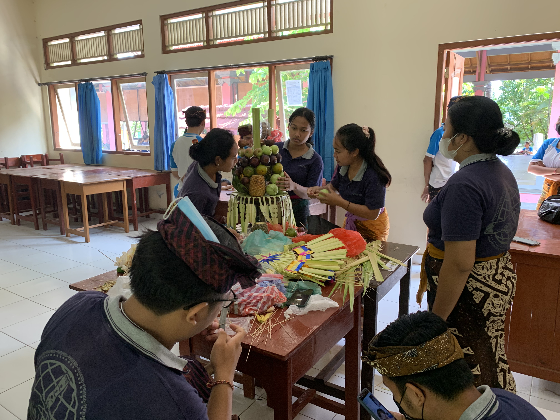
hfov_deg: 67.3
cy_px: 210
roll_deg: +1.4
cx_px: 280
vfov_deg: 53.1
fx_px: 421
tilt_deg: -10.9
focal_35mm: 26
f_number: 1.8
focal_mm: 4.25
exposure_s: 1/63
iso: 100
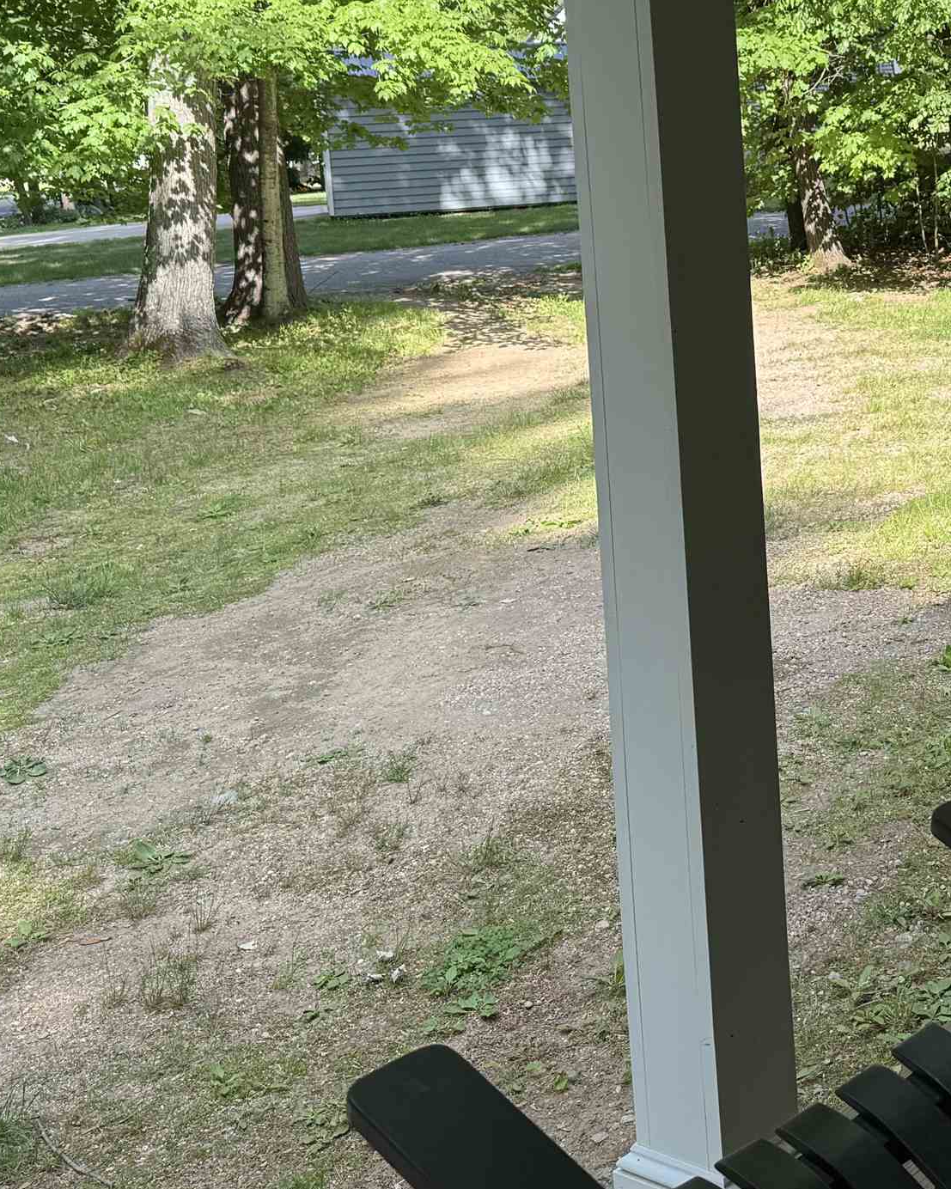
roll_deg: +3.4
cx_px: 925
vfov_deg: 34.9
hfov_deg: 27.6
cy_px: 247
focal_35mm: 52
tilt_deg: -4.7
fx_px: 1830
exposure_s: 1/782
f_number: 1.78
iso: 80
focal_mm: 6.76
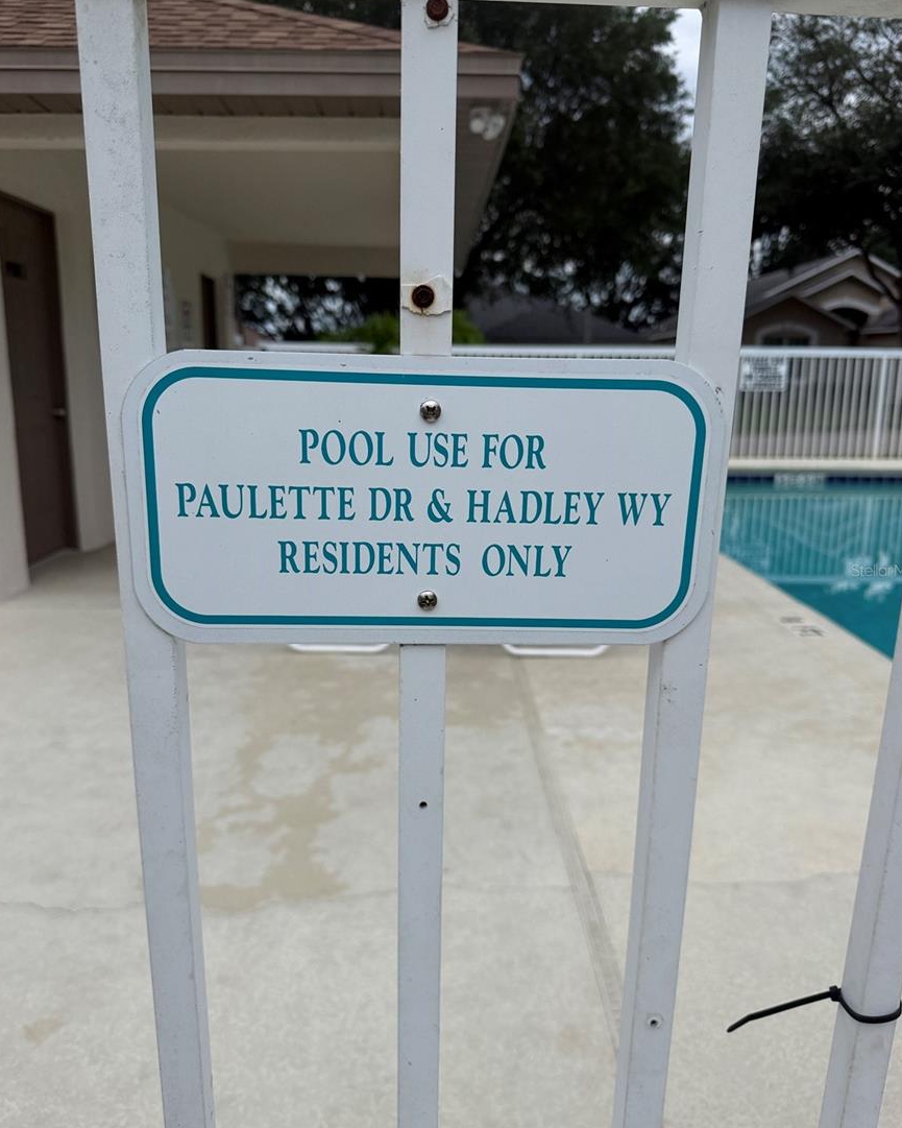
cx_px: 456
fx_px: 867
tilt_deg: -13.5
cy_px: 570
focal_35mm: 26
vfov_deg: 66.0
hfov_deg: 54.9
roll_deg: +0.7
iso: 80
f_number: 1.78
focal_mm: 6.76
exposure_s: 1/6173
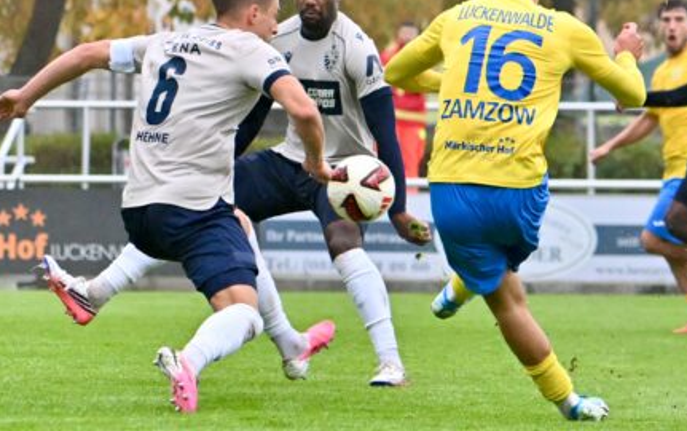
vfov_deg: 3.6
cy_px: 210
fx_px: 6801
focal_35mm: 363
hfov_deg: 5.8
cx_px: 660
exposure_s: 1/1600
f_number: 5
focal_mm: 150
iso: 3200
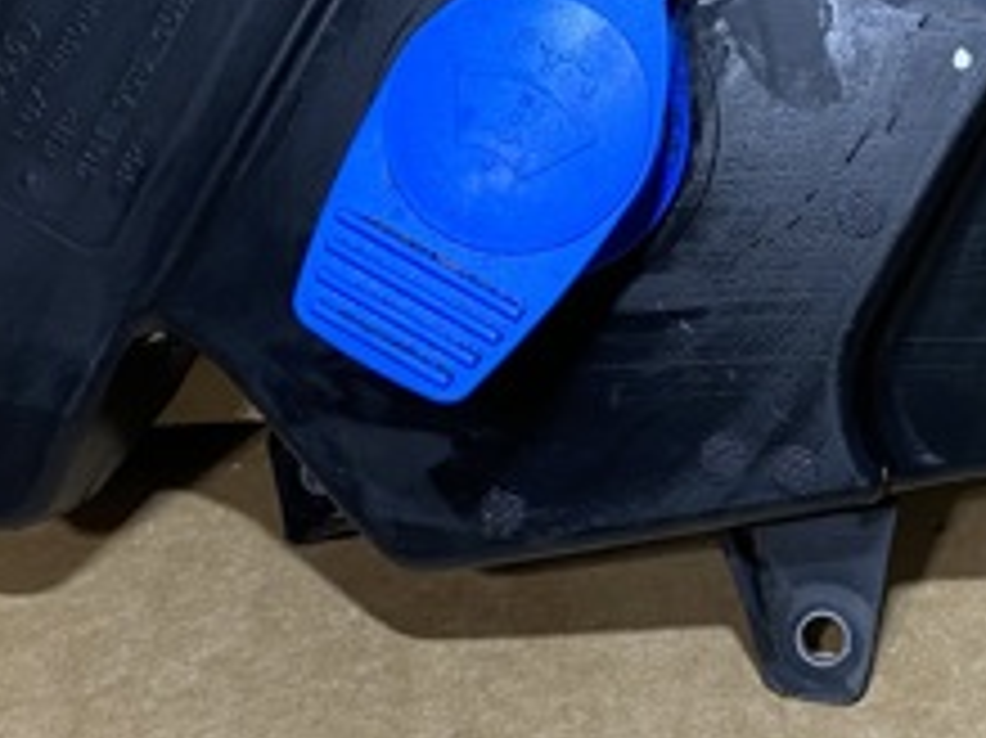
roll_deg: +1.4
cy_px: 36
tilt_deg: -29.7
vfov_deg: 18.9
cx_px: 914
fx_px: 2164
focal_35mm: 76
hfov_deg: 24.8
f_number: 1.8
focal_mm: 4.25
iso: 125
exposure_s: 1/50
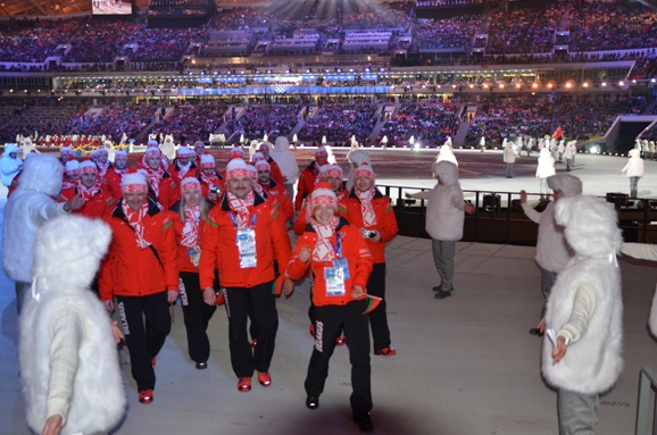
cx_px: 355
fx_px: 575
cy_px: 206
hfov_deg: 59.4
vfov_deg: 41.5
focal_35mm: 32
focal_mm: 19
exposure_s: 1/60
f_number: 3
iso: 800
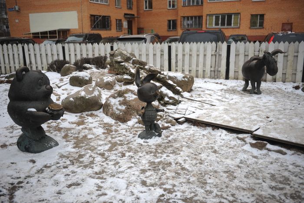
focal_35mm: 32
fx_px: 270
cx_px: 152
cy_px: 102
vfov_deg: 41.1
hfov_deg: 58.7
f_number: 2.8
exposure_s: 1/160
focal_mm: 32
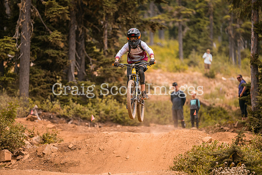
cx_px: 131
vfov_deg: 6.9
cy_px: 88
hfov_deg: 10.3
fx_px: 1455
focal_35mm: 200
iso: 320
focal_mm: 200
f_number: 2.8
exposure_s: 1/1600
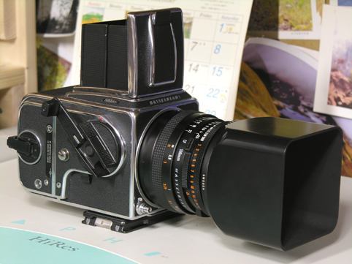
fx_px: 1291
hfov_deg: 15.5
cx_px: 176
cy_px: 132
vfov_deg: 11.7
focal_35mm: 127
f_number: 4.3
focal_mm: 32.4
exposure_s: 1/1.1
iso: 50
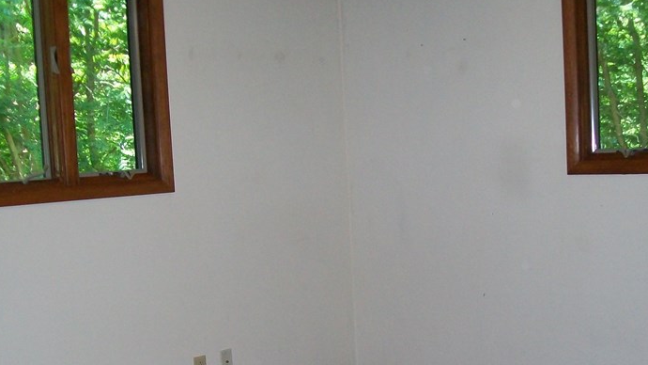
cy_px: 275
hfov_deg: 37.7
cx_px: 379
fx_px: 945
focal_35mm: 55
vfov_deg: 21.6
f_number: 2.7
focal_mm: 6.1
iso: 160
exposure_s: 1/60
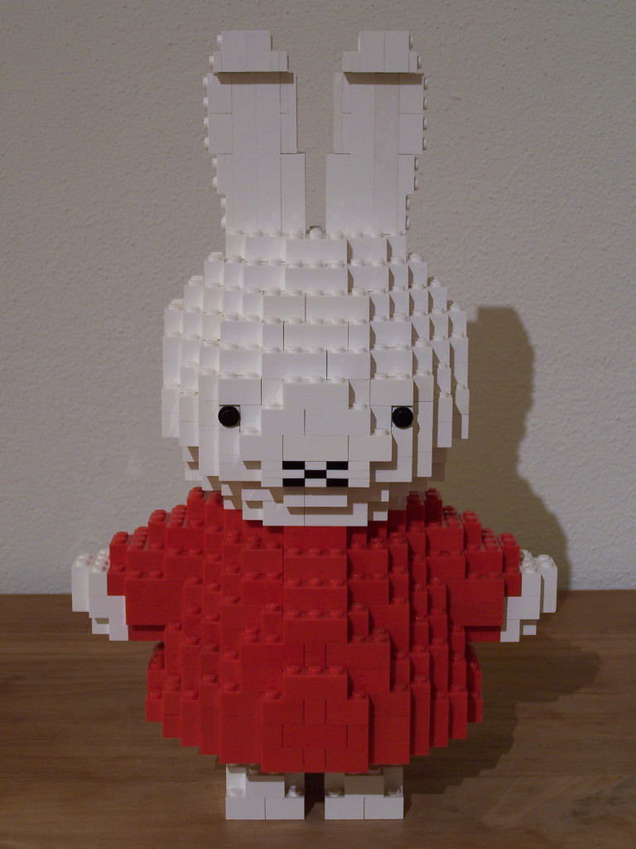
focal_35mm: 64
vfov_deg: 30.3
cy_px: 424
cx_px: 318
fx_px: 1568
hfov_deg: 22.9
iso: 80
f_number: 3.2
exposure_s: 1/3
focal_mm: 10.7
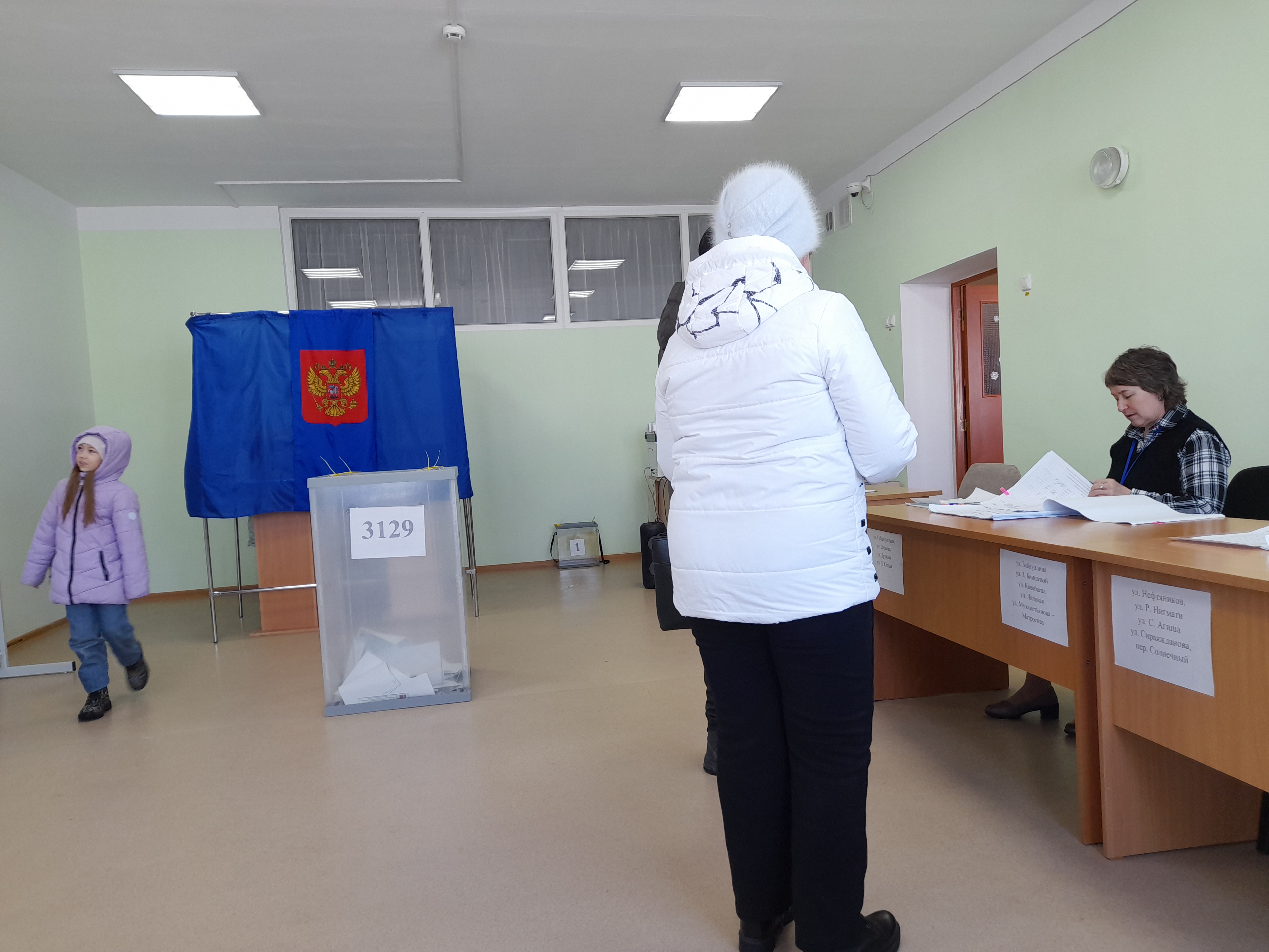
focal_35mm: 25
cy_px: 476
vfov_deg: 54.9
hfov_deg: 69.4
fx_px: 916
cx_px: 634
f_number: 2
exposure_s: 1/50
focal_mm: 4.6
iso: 50
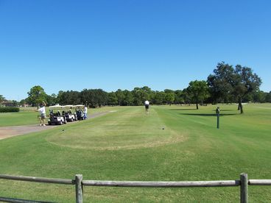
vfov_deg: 40.7
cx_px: 136
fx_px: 274
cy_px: 102
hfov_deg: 52.6
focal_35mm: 35
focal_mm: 6
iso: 80
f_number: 4
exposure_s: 1/750
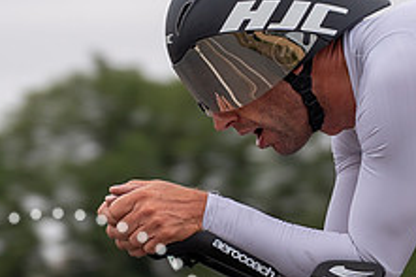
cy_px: 232
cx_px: 330
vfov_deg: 3.0
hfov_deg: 4.6
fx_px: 5196
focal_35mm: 450
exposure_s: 1/800
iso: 100
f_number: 3.5
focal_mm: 93
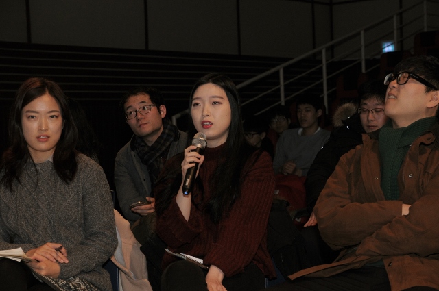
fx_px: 913
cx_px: 220
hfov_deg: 27.0
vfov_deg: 18.1
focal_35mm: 75
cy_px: 146
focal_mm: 50
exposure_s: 1/160
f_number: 4
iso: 500
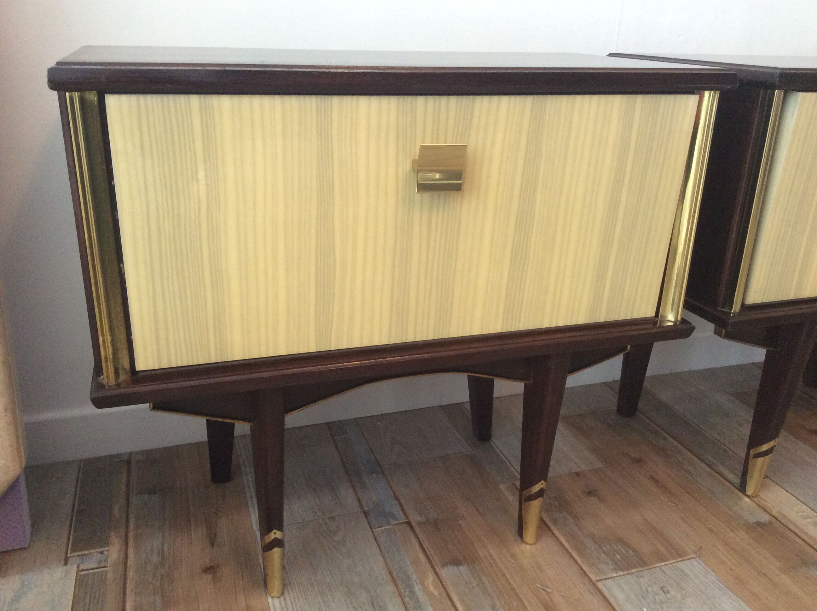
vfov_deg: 44.1
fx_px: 754
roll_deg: -1.6
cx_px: 408
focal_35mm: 32
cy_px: 306
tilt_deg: -22.0
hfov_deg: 56.9
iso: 160
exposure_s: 1/25
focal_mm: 3.3
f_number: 2.4
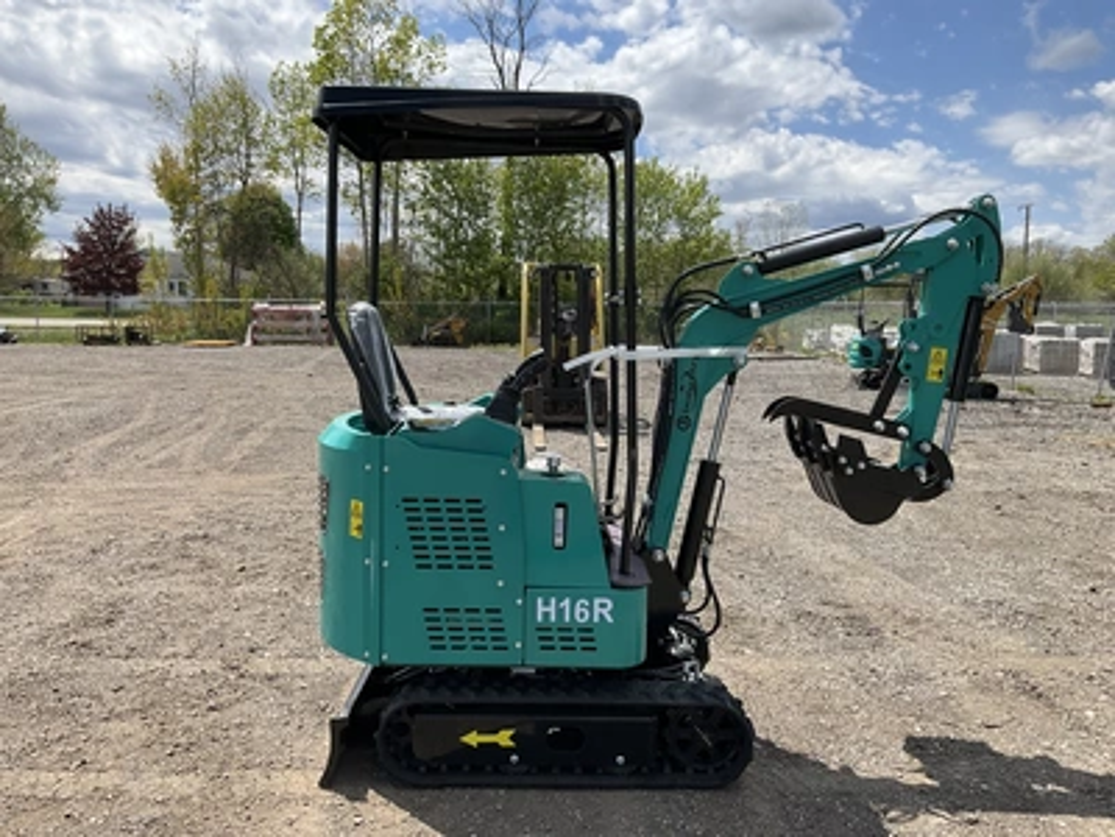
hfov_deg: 61.7
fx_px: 934
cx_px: 558
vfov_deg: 48.2
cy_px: 418
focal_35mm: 29
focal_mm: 3
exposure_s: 1/1730
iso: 25
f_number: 1.8
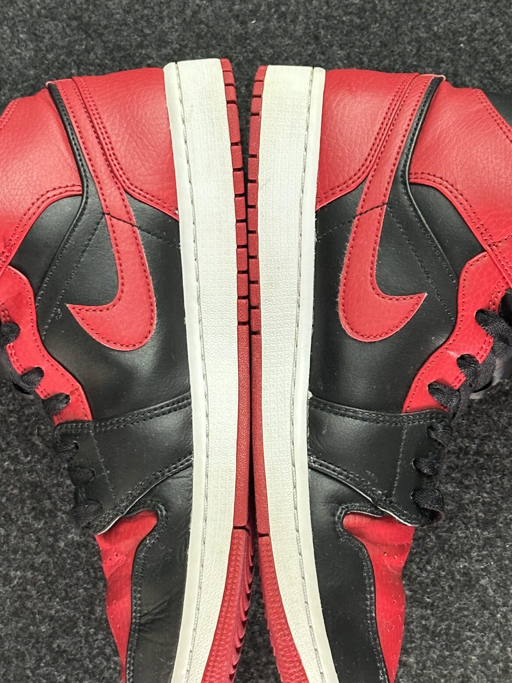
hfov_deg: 18.7
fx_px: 1557
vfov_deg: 24.7
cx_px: 256
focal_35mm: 79
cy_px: 358
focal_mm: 6.86
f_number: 1.78
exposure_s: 1/34
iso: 320
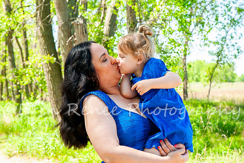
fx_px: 500
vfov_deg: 18.4
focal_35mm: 74
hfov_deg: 27.4
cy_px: 70
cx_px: 139
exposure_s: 1/200
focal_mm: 65
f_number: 9
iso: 500
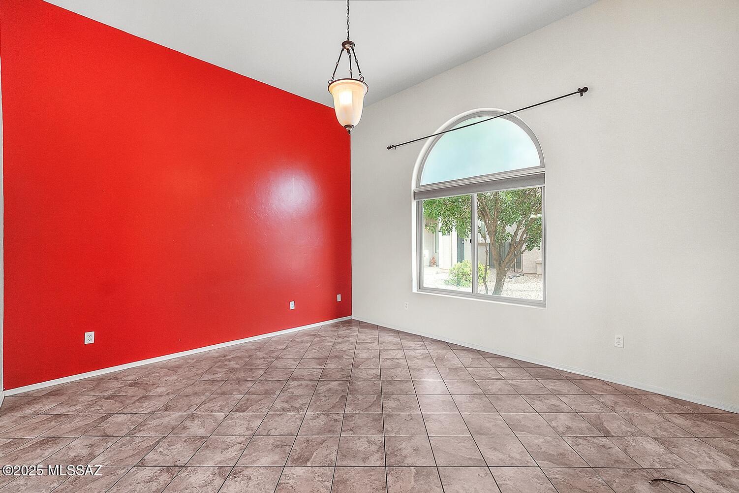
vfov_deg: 77.3
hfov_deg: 100.4
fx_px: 308
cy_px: 246
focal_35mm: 15
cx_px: 370
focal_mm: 10
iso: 1600
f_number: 8
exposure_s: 1/30
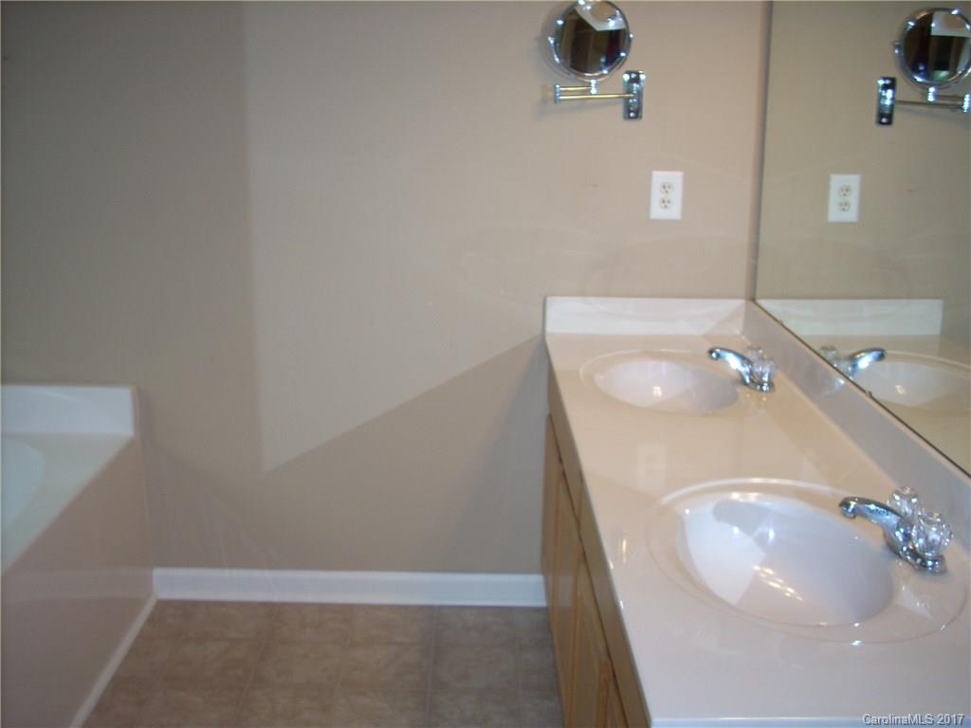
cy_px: 364
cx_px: 486
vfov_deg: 38.7
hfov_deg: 50.1
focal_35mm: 37
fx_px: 1038
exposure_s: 1/30
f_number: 2.8
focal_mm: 6.2
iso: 64
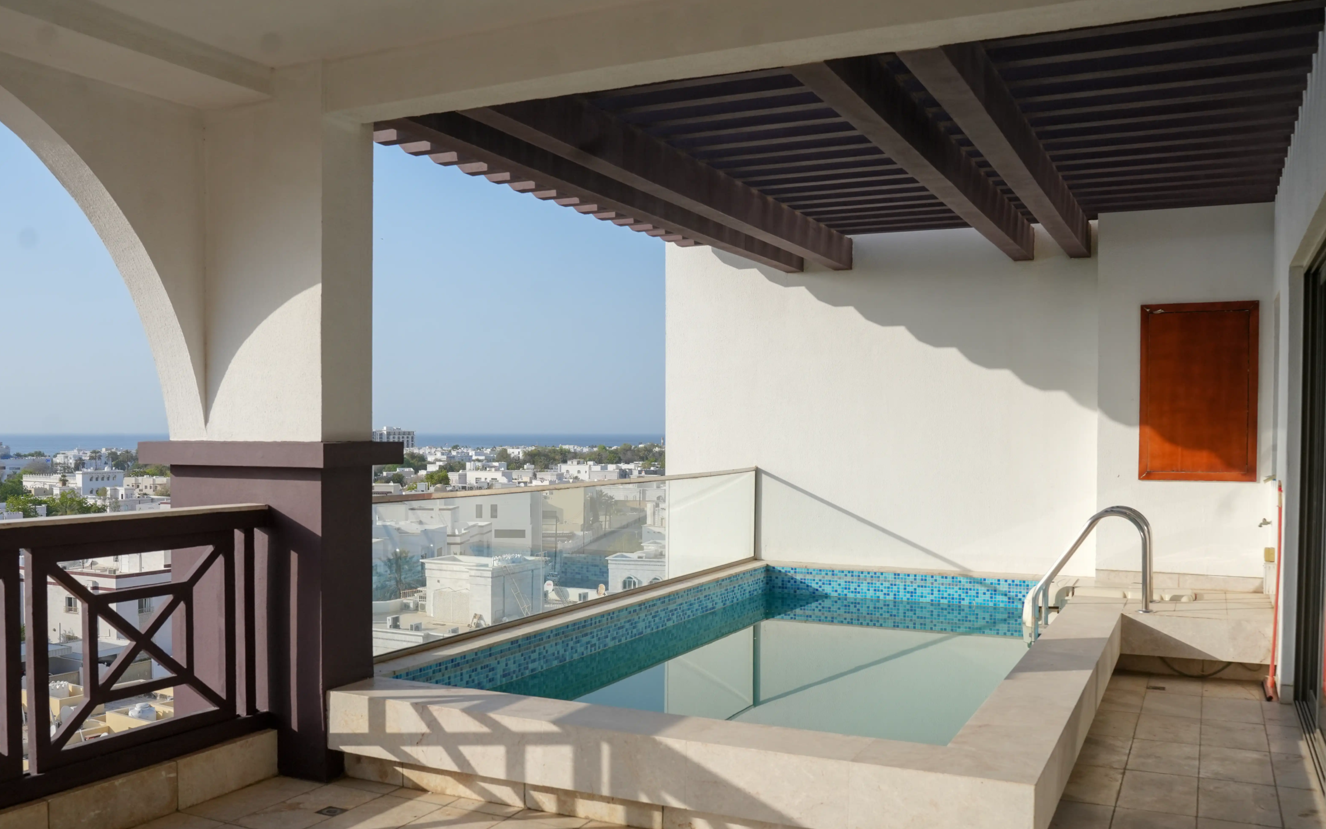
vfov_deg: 39.4
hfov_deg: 59.5
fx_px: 1156
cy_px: 468
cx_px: 588
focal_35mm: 32
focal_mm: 28
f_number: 5.6
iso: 1000
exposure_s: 1/3200
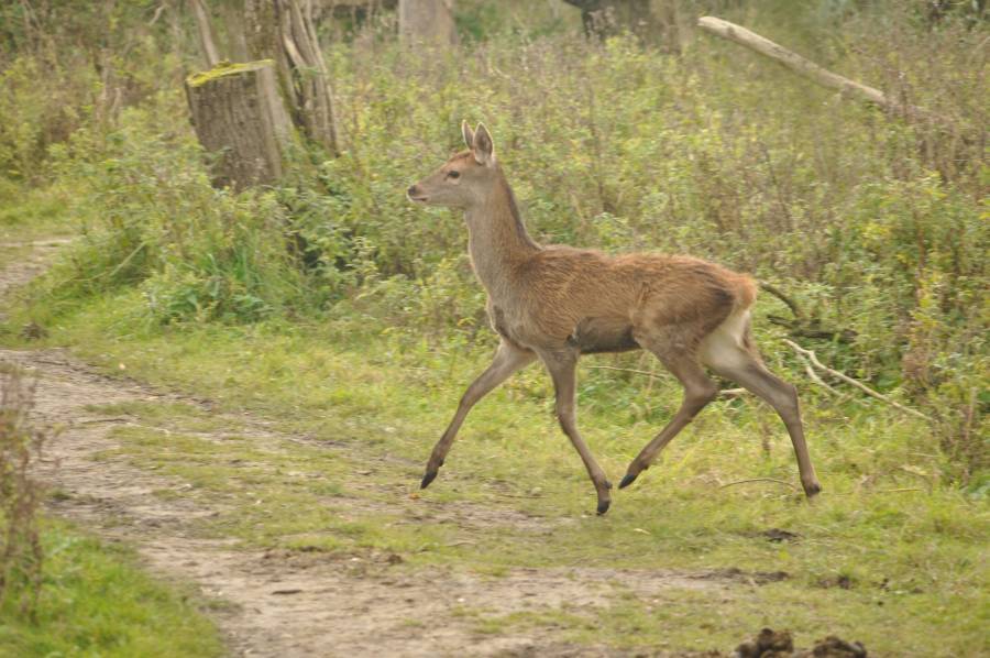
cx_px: 495
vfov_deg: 4.6
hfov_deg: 6.9
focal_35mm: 300
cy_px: 329
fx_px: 8241
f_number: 6.3
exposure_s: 1/160
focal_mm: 200
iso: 250
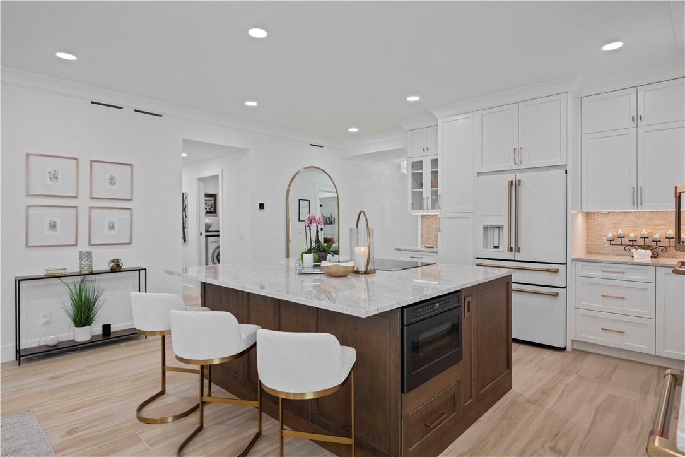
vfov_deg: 64.6
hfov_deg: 86.9
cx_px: 342
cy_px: 228
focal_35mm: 19
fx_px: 361
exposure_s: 1/100
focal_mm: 19
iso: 2500
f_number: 7.1
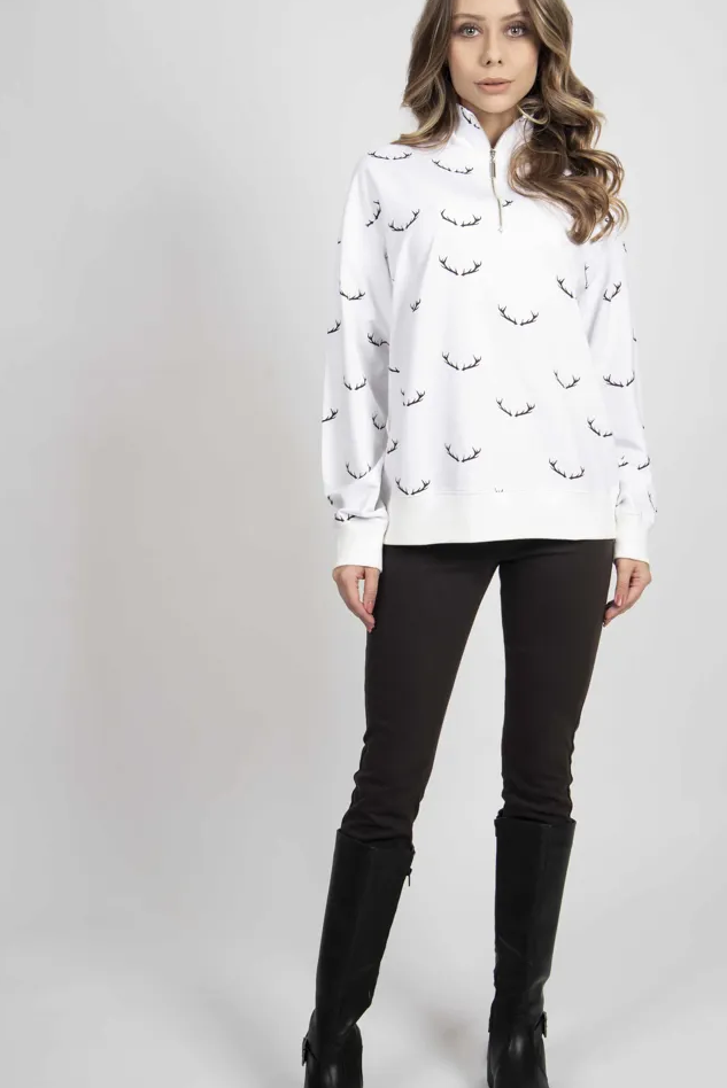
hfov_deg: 28.0
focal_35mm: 48
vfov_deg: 41.1
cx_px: 438
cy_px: 534
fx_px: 1452
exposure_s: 1/160
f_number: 8
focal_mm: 38
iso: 320
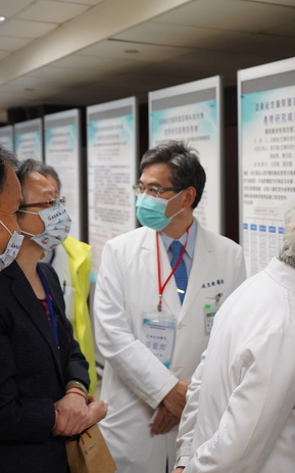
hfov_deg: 23.1
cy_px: 236
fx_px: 695
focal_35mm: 54
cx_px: 285
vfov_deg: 37.5
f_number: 4
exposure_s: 1/160
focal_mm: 35
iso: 2000
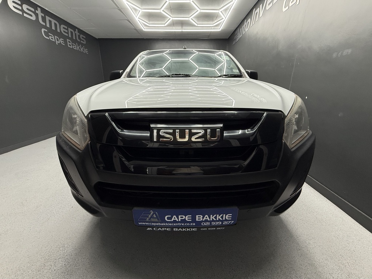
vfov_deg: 85.7
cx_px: 186
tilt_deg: -18.1
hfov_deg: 102.1
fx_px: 150
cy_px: 140
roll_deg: -0.4
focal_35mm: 14
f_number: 2.2
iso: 160
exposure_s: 1/100
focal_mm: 2.22
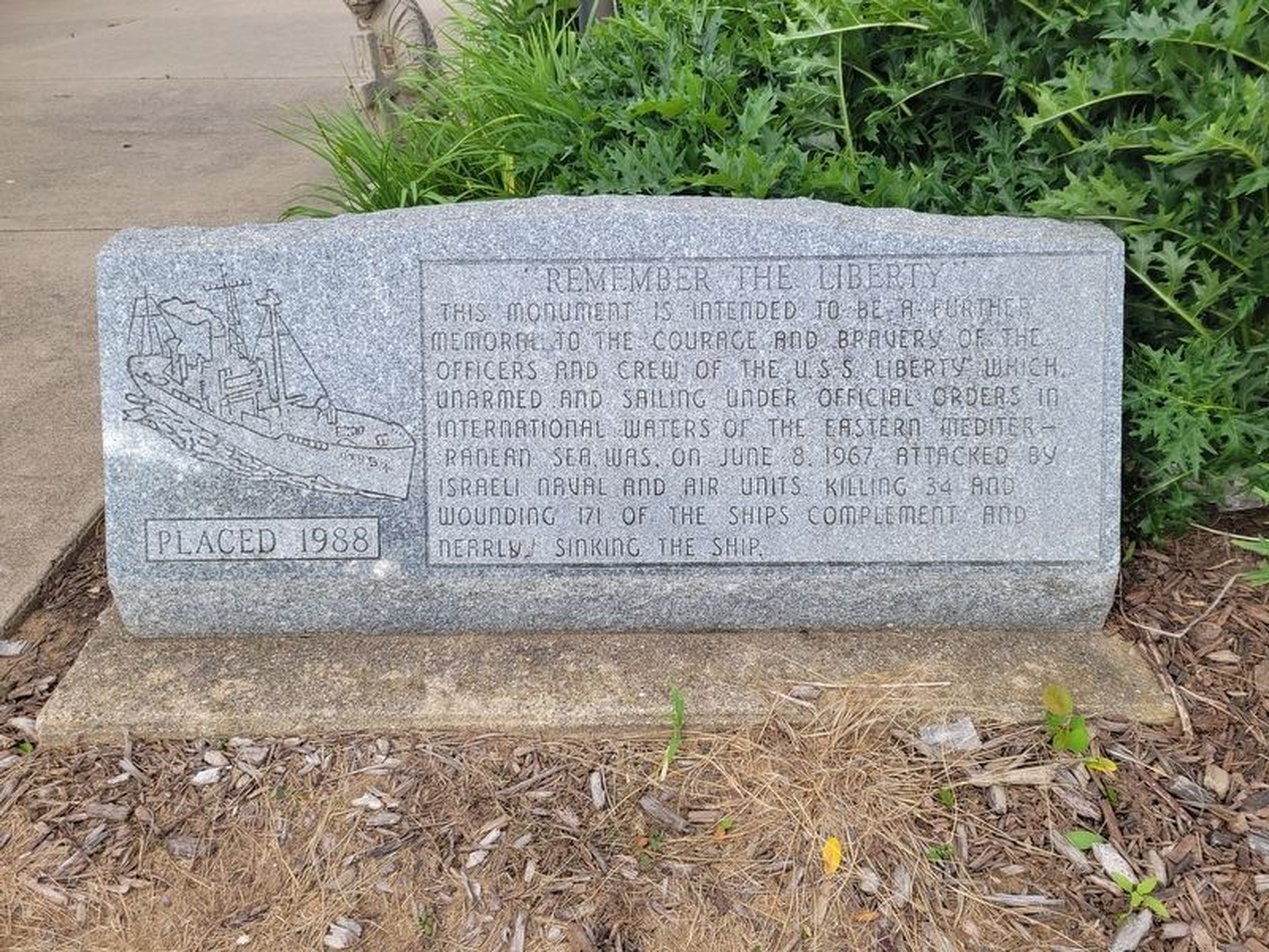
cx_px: 634
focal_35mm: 26
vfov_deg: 53.1
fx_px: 953
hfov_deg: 67.3
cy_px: 476
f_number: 1.8
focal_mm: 5.4
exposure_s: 1/218
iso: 40
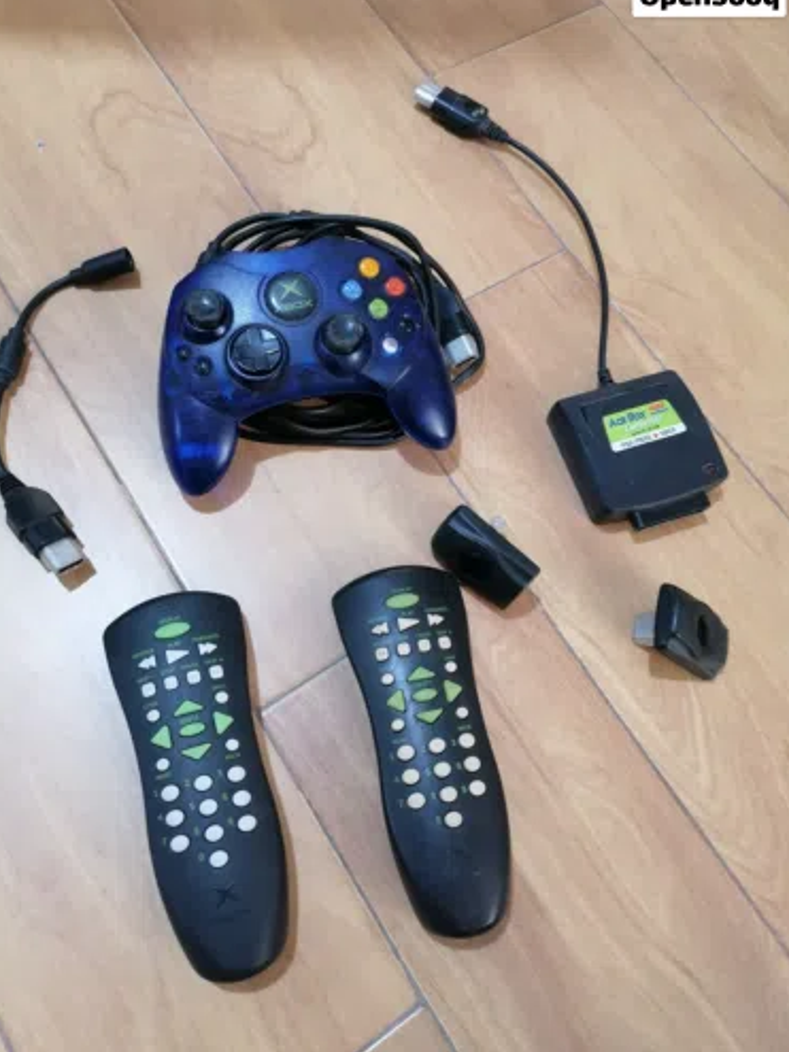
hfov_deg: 49.7
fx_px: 851
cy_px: 498
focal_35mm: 28
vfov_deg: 63.4
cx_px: 370
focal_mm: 5.3
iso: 400
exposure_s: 1/40
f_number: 1.8
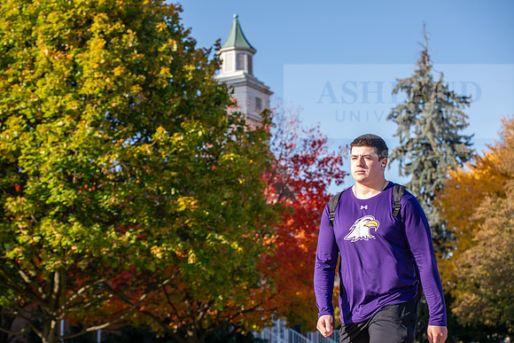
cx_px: 257
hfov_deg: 28.8
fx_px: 1000
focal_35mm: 70
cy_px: 172
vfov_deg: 19.5
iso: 160
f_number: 5
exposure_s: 1/320
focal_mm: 70
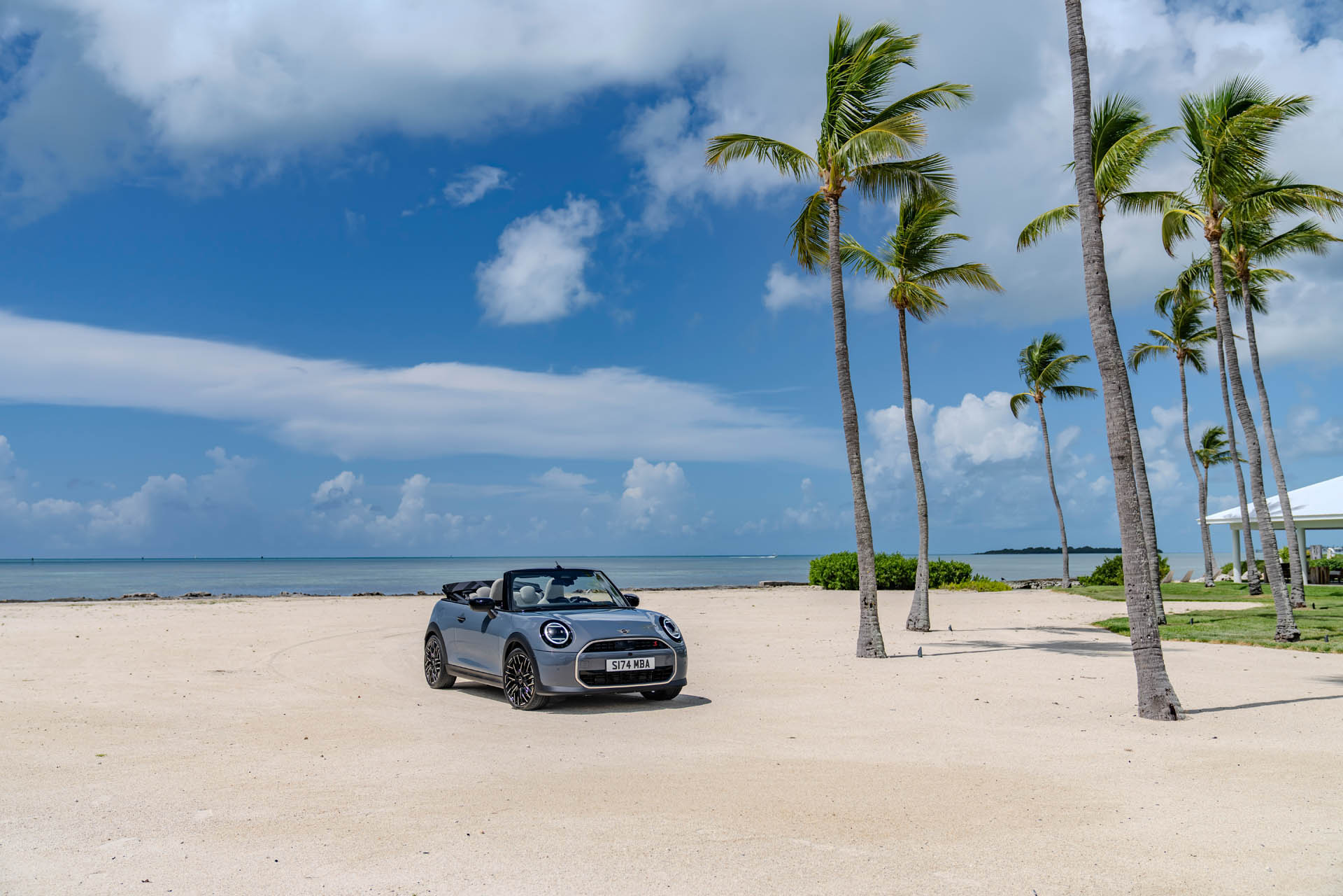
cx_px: 672
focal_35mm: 35
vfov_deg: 37.9
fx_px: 1306
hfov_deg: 54.4
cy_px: 448
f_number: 3.5
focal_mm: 35
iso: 100
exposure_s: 1/640
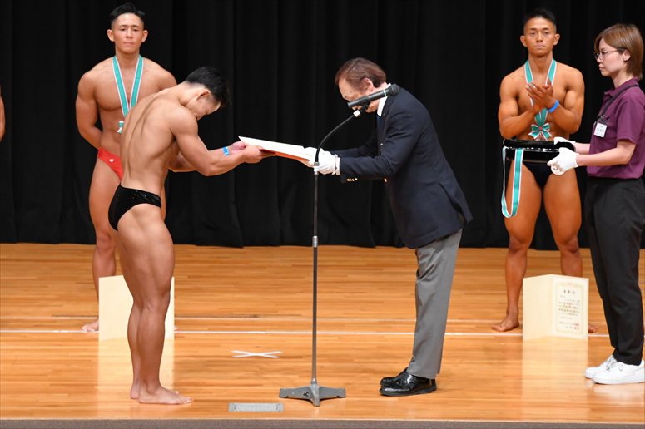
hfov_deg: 8.1
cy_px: 214
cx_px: 322
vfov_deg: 5.4
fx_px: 4567
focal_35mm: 255
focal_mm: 170
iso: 4000
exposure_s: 1/400
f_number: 5.6
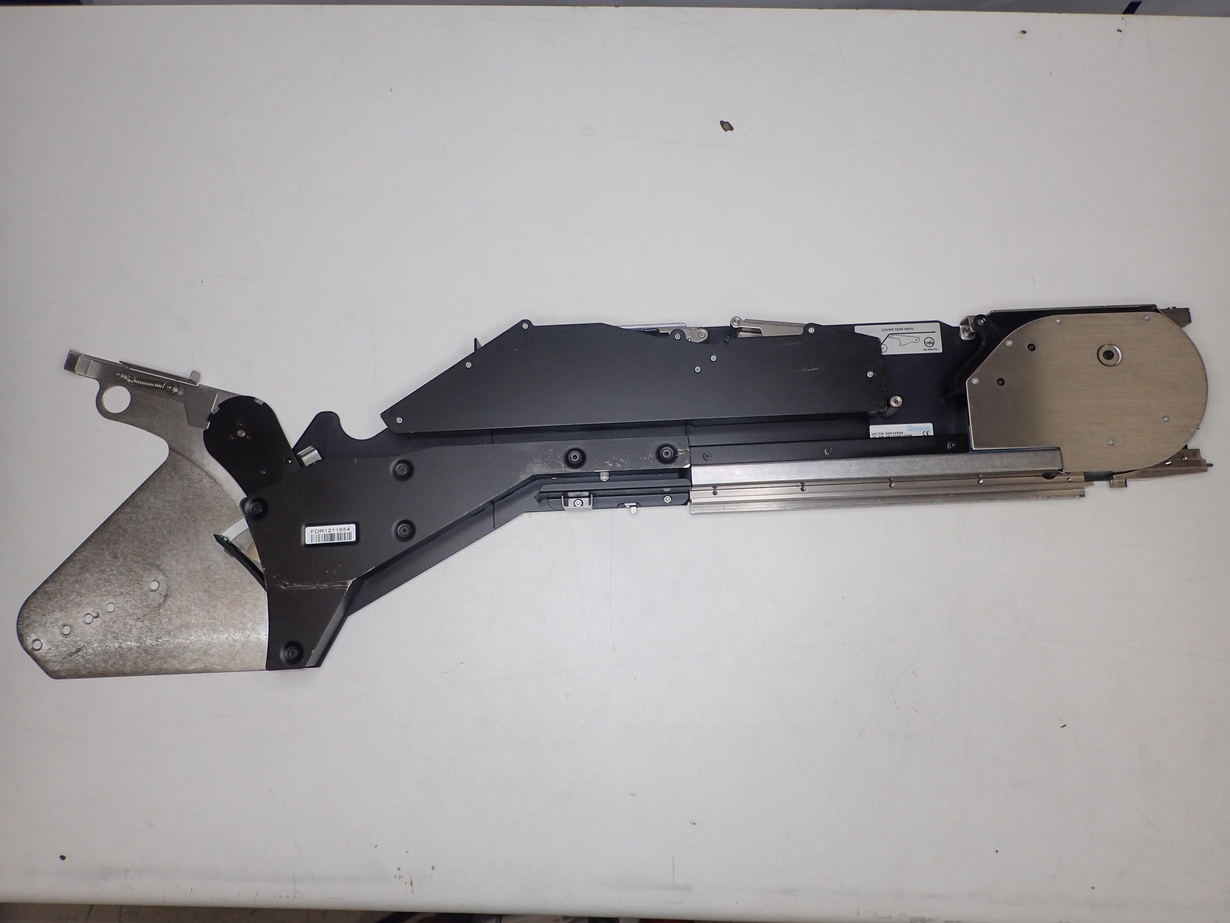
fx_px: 888
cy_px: 462
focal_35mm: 25
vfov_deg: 54.9
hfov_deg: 69.4
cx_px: 615
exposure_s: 1/200
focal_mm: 4.5
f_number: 2.8
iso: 100
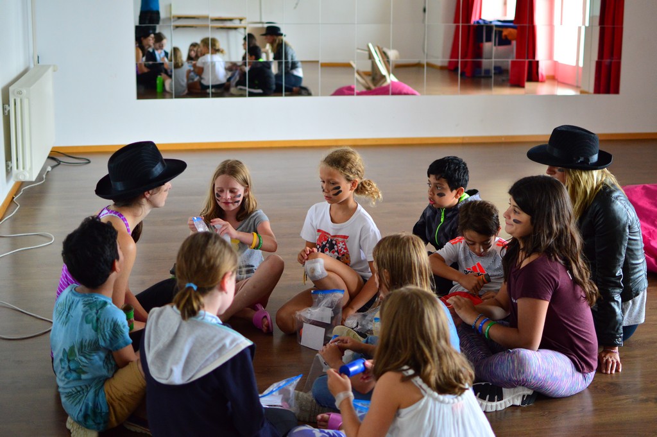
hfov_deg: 37.9
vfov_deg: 25.7
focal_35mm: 52
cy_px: 218
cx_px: 328
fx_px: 957
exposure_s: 1/400
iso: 800
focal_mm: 35
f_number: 1.8
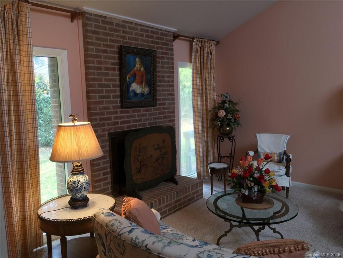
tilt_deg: -5.7
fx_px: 287
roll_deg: -0.4
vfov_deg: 48.2
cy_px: 129
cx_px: 172
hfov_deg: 61.7
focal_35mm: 29
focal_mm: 4.15
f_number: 2.2
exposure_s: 1/40
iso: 32
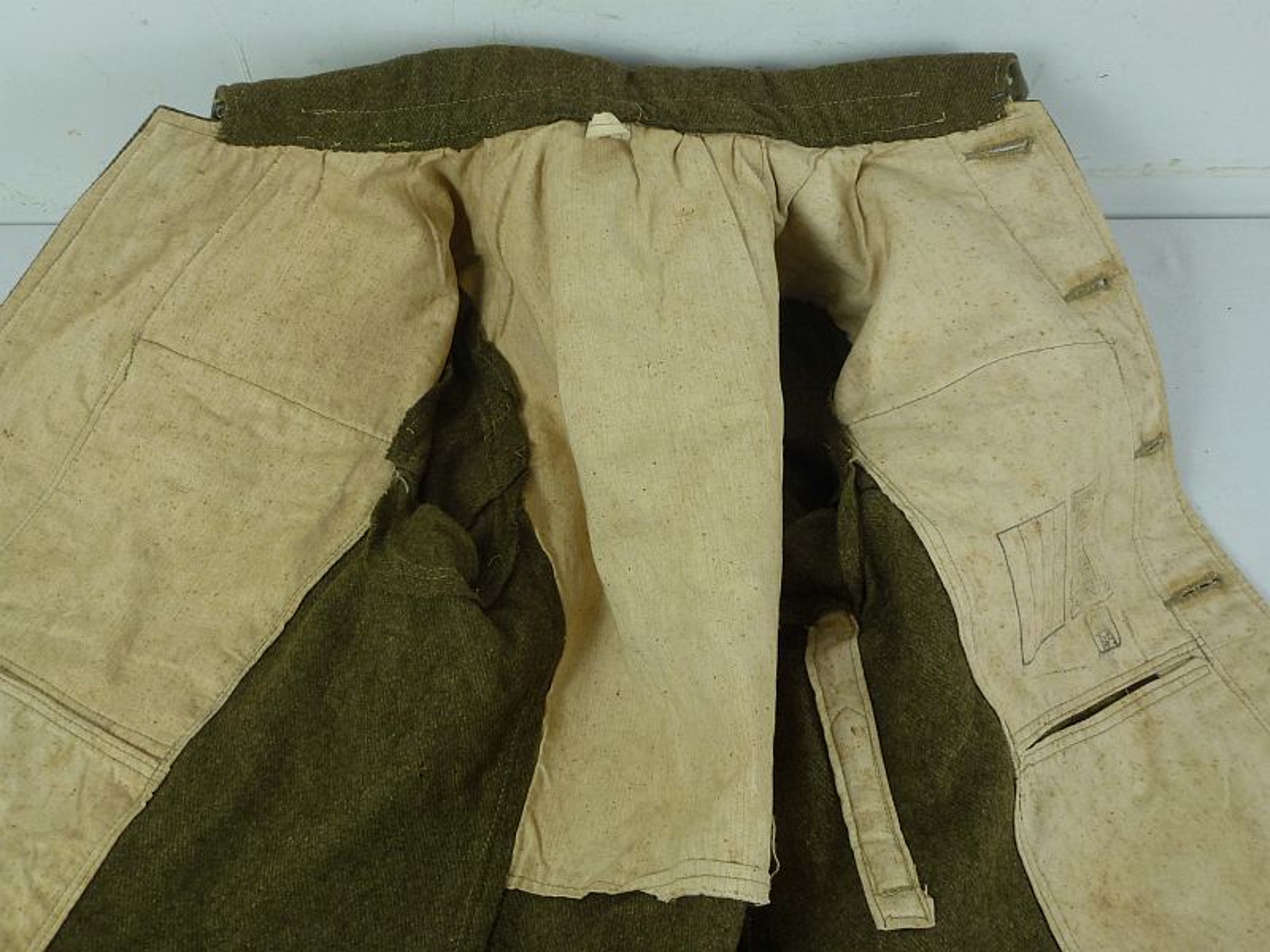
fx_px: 1101
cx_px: 635
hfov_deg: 60.0
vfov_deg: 46.8
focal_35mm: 30
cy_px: 476
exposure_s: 1/60
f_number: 3.5
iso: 100
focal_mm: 5.4
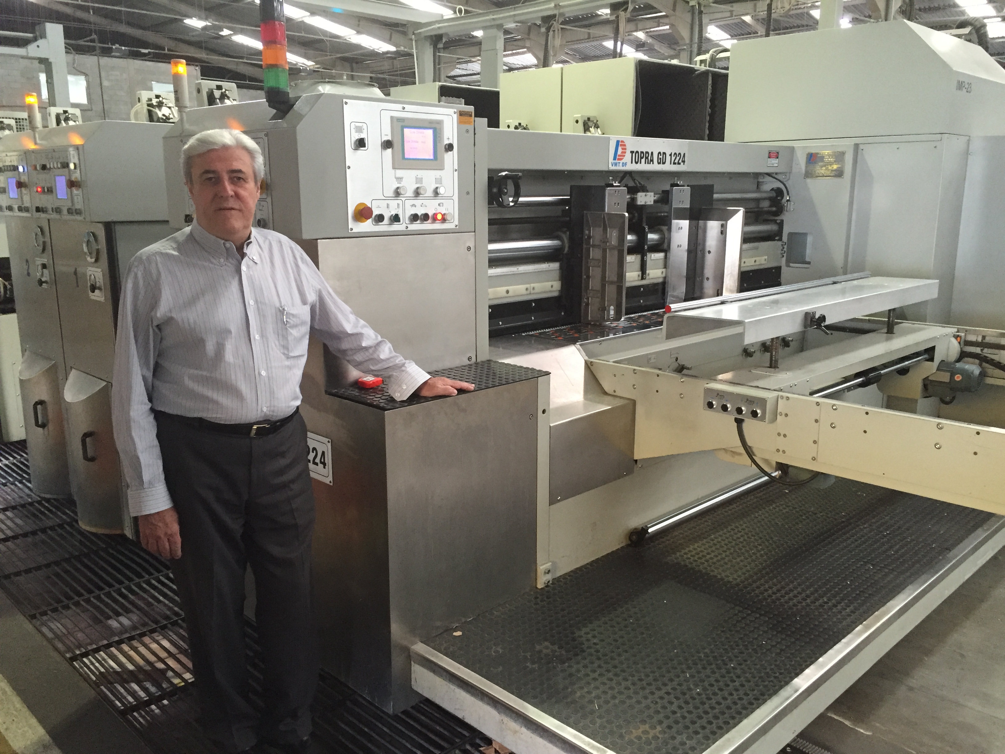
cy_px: 377
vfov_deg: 48.2
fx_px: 842
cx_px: 502
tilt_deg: -13.8
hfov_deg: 61.7
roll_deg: -0.9
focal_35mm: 29
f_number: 2.2
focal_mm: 4.15
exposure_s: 1/30
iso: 200
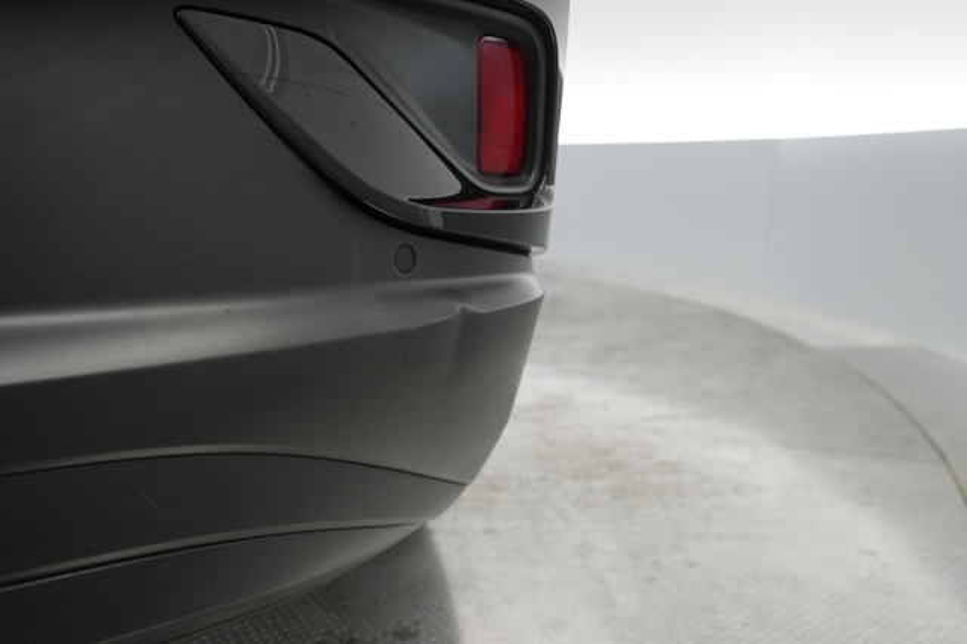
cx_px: 484
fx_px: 752
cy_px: 322
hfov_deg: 65.5
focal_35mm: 28
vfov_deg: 46.4
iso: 2500
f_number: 4.5
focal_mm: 28
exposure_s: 1/125
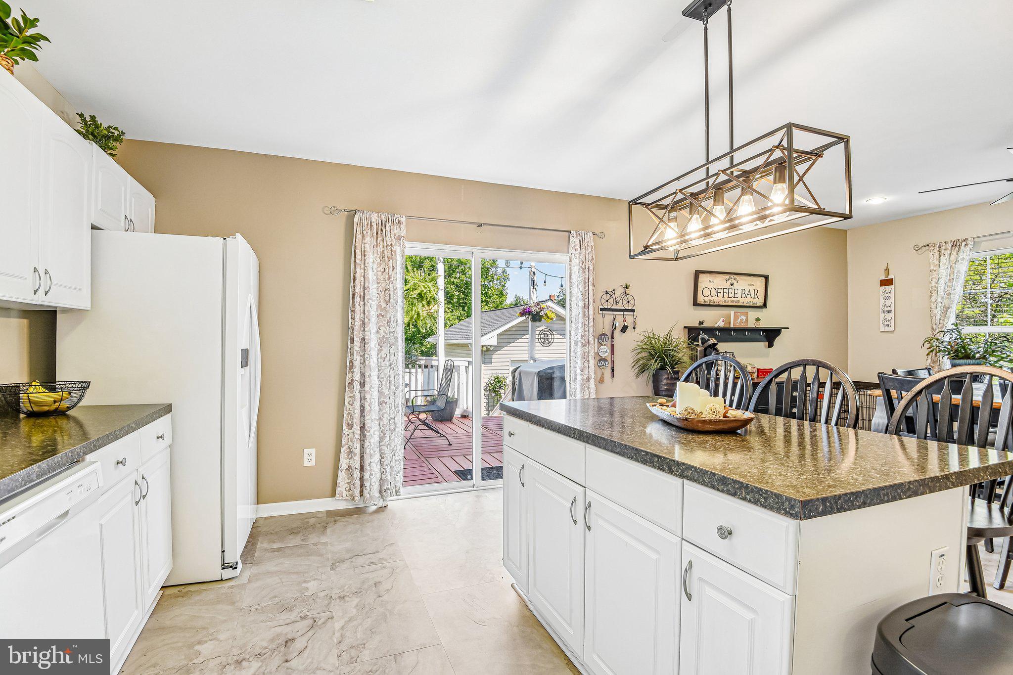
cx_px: 506
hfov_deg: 96.7
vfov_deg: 73.7
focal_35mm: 16
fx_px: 450
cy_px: 338
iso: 400
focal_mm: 16
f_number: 8
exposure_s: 1/30
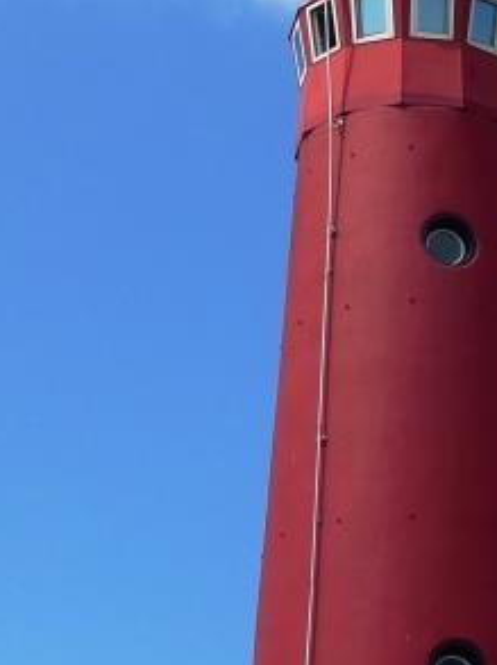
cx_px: 279
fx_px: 2686
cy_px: 613
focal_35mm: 140
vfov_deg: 14.0
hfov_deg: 10.6
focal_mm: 7.2
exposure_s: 1/800
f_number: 3.8
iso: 80
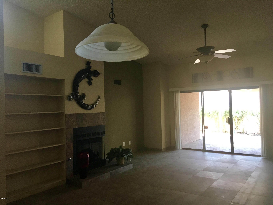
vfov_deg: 48.2
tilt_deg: +2.1
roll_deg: +2.6
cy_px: 102
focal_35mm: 29
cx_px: 136
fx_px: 229
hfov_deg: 61.7
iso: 80
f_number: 2.2
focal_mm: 4.15
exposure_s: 1/30
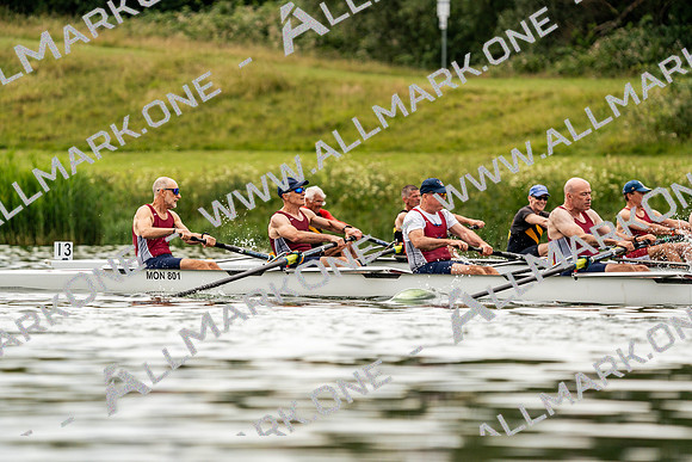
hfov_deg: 5.1
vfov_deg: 3.4
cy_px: 231
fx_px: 7767
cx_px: 346
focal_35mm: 404
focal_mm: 404
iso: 400
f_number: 6.3
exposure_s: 1/2000
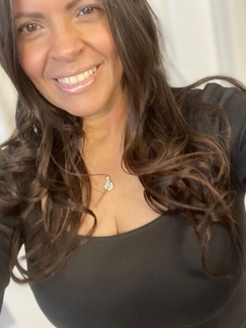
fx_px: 351
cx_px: 121
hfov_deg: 38.7
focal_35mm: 37
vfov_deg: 50.0
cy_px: 142
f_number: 2.2
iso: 320
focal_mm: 2.71
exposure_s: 1/60
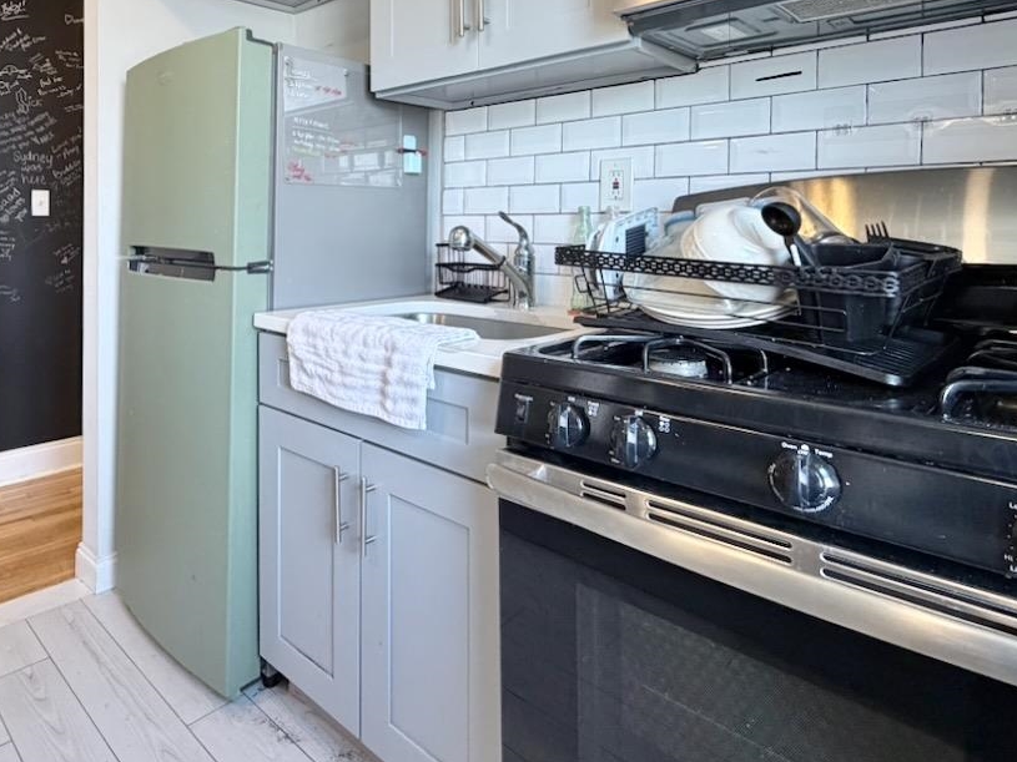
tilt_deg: -2.4
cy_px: 246
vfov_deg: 59.5
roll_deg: -0.1
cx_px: 364
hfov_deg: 74.7
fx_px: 646
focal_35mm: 22
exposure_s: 1/120
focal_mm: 2.22
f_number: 2.2
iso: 250
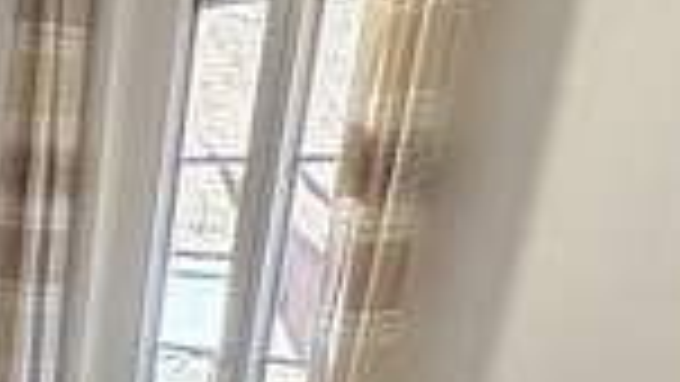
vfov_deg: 13.3
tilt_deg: -24.4
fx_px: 1298
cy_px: 861
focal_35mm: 72
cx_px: -70
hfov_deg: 26.9
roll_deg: -3.6
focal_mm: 2.22
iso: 320
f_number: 2.2
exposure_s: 1/121
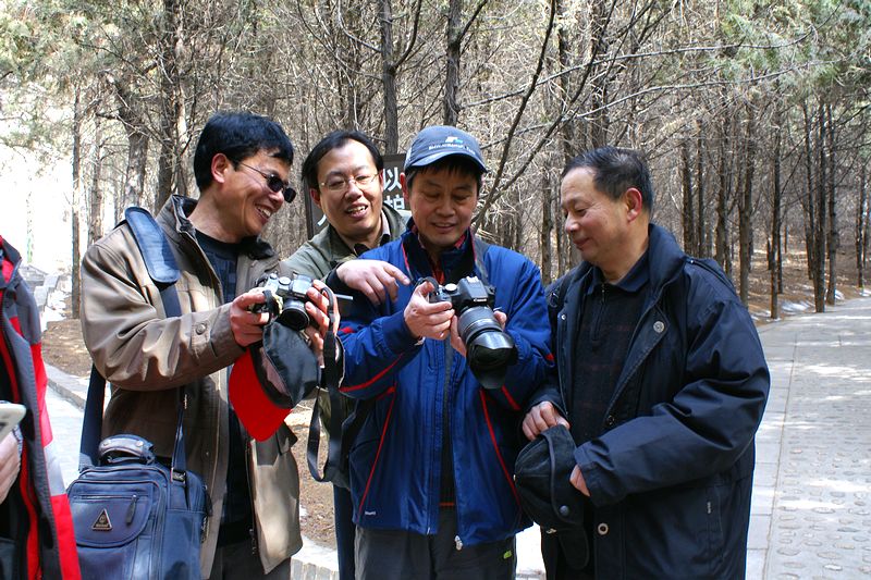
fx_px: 798
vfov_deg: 40.0
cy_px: 290
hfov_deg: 57.2
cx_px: 436
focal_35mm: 33
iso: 100
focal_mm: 22
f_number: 6.3
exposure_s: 1/25
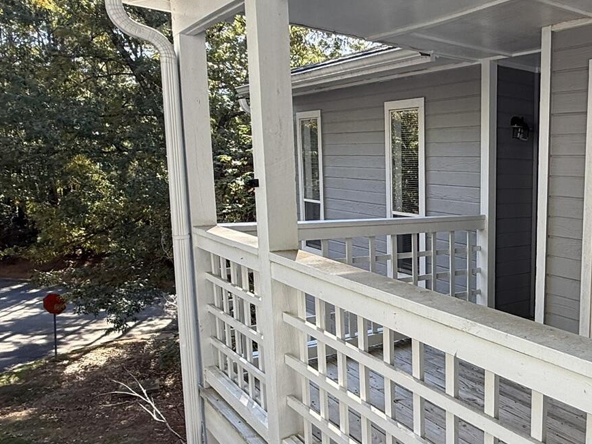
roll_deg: -0.6
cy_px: 261
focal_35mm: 33
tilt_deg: -11.5
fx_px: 564
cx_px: 553
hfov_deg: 48.4
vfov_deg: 42.8
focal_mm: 2.22
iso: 50
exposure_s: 1/136
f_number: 2.2
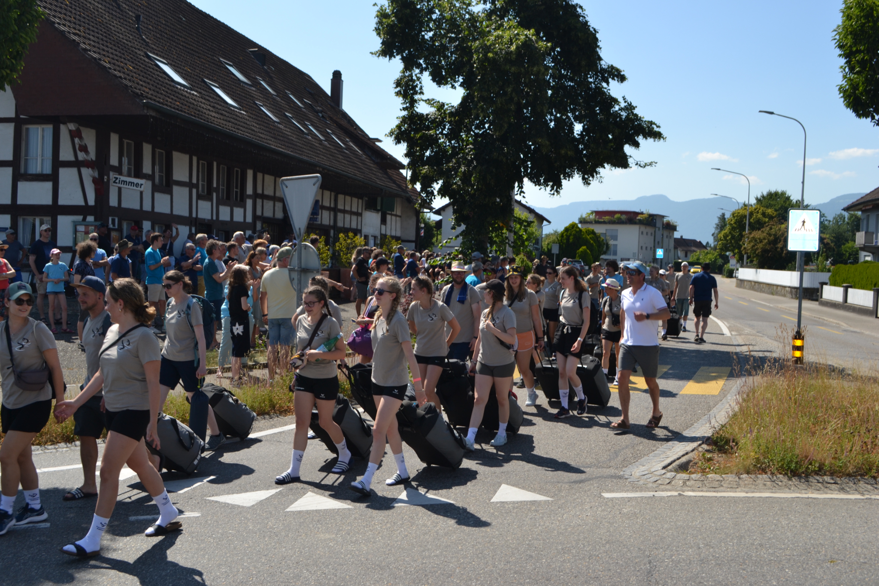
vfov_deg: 34.2
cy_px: 293
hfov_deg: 49.6
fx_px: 952
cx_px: 440
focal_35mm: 39
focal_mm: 26
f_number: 8
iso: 100
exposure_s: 1/200
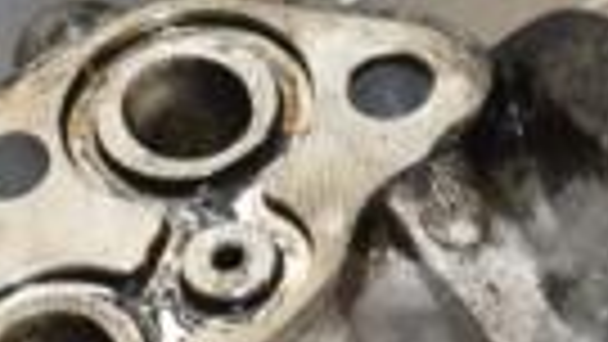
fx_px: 4741
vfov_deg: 4.1
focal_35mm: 294
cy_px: 315
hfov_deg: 7.3
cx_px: 266
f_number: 7.1
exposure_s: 1/200
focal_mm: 42
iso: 1600
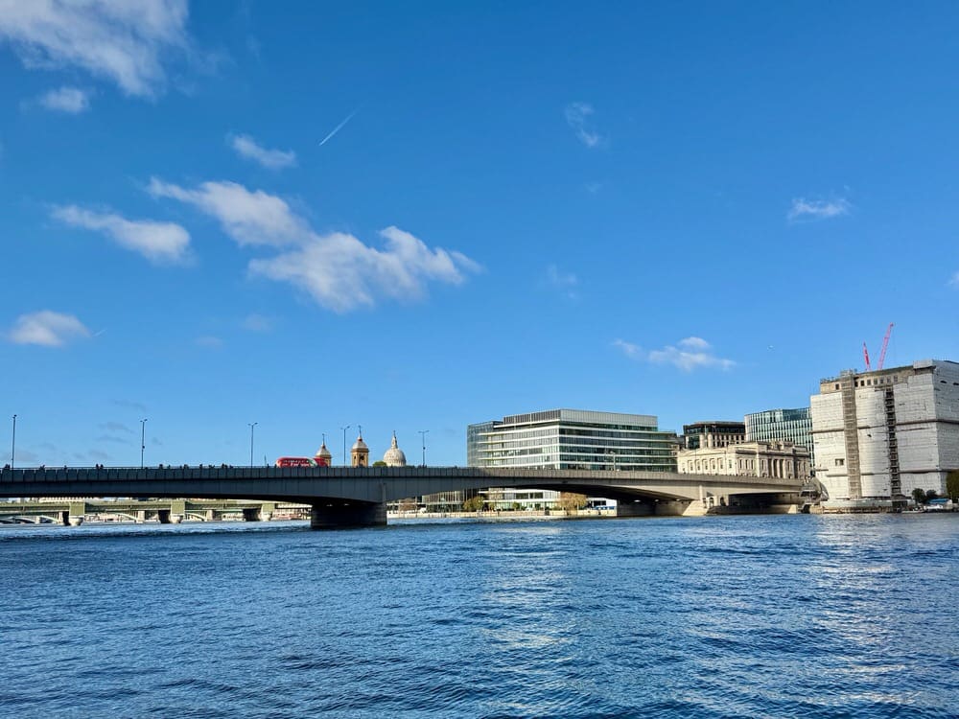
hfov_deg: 71.6
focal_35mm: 24
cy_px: 360
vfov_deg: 56.8
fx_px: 665
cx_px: 480
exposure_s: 1/4950
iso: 80
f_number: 1.78
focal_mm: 6.76
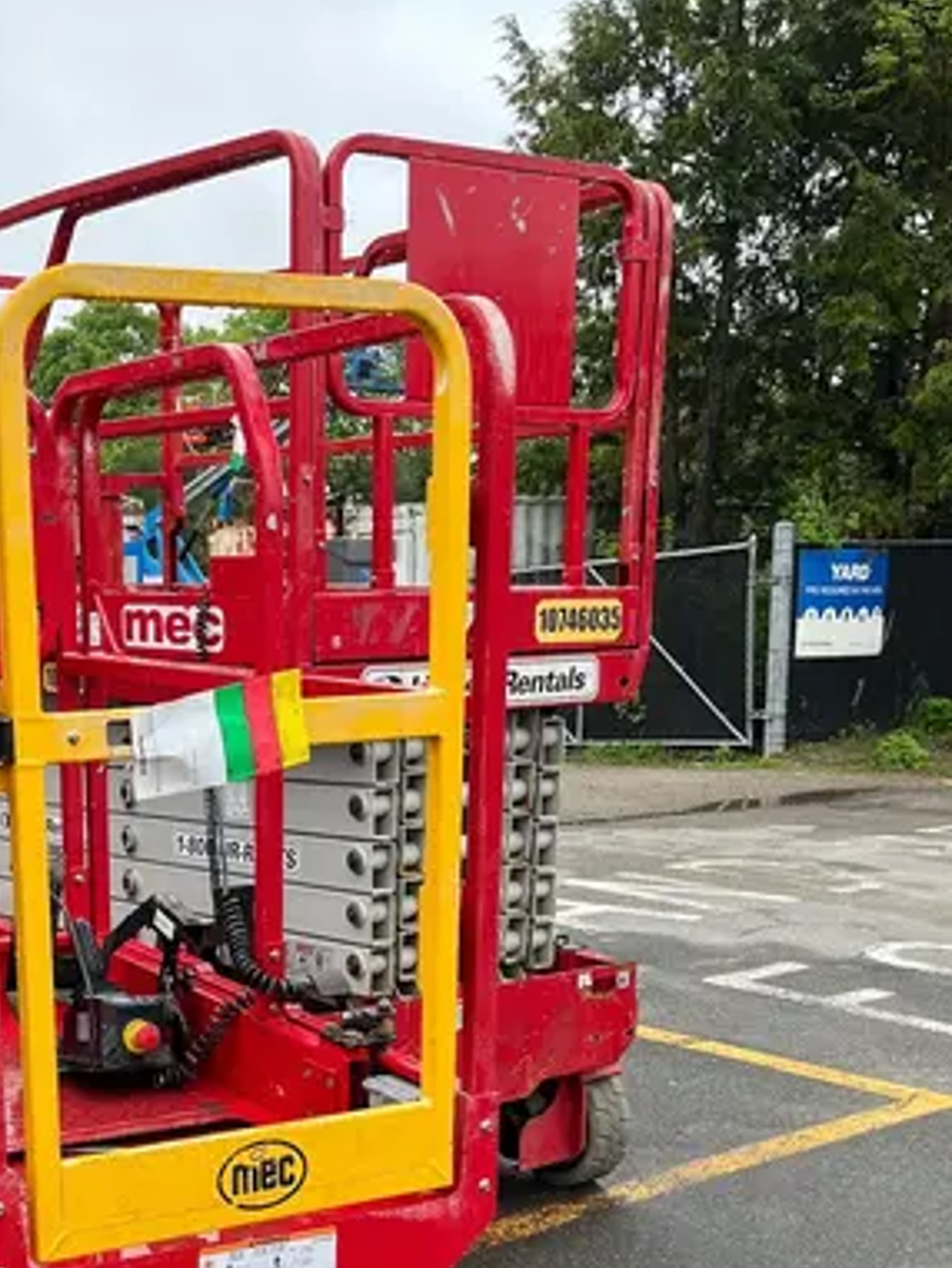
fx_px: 1832
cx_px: 220
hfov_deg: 28.6
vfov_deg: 36.4
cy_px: 1083
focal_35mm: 50
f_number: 1.6
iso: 80
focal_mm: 5.1
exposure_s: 1/122
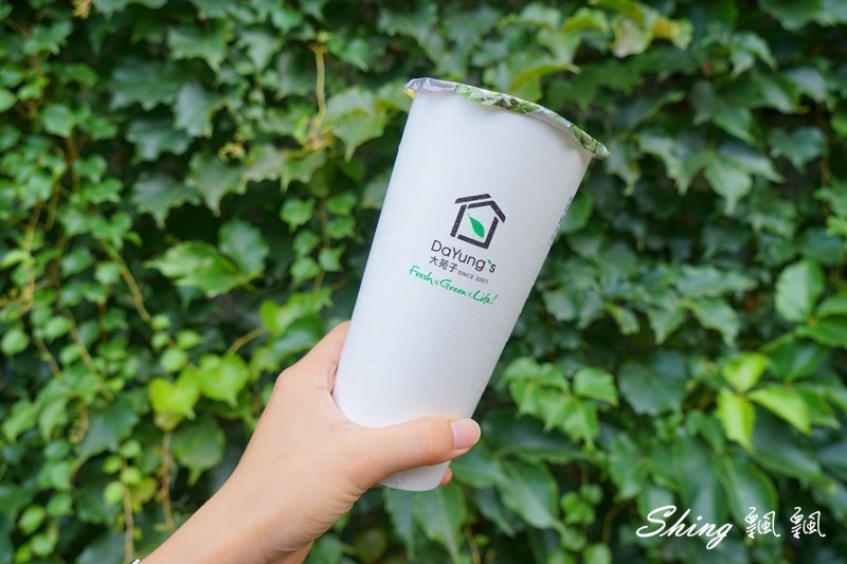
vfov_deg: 44.9
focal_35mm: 29
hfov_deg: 63.7
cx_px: 424
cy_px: 282
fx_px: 682
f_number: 5.6
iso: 200
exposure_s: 1/60
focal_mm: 29
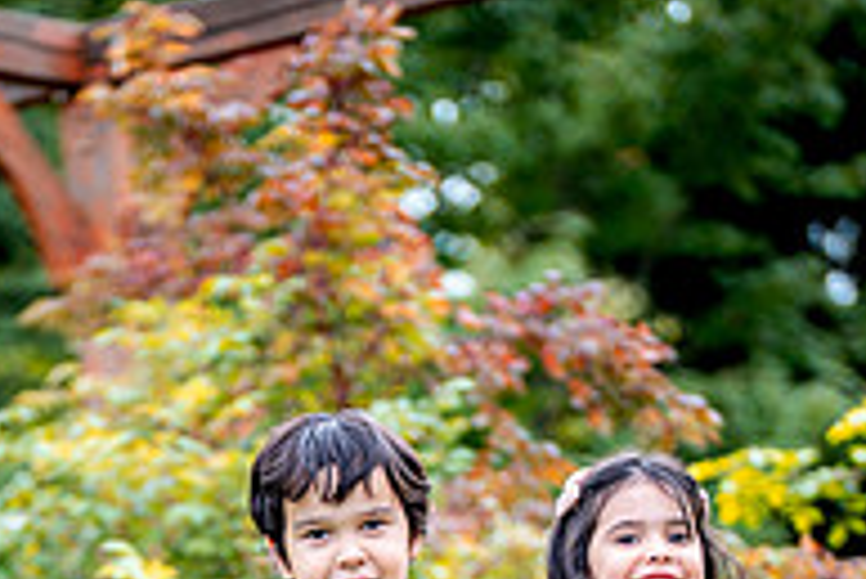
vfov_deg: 8.9
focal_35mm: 150
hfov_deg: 13.6
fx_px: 3611
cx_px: 229
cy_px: 864
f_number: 1.2
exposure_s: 1/800
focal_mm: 50
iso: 100
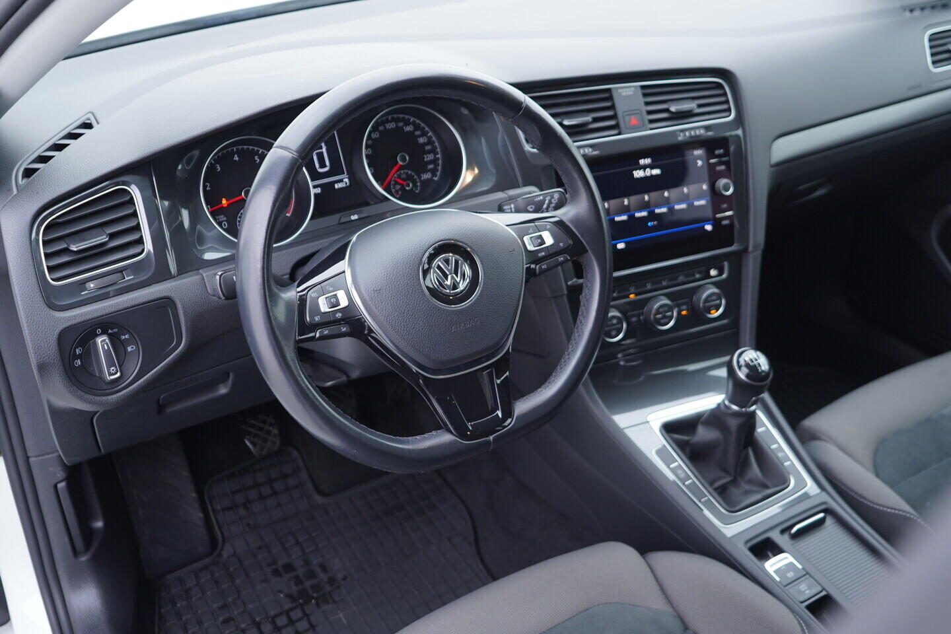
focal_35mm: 36
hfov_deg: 53.1
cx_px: 476
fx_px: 951
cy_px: 317
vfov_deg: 36.9
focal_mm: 24
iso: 250
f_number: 2.8
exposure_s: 1/40
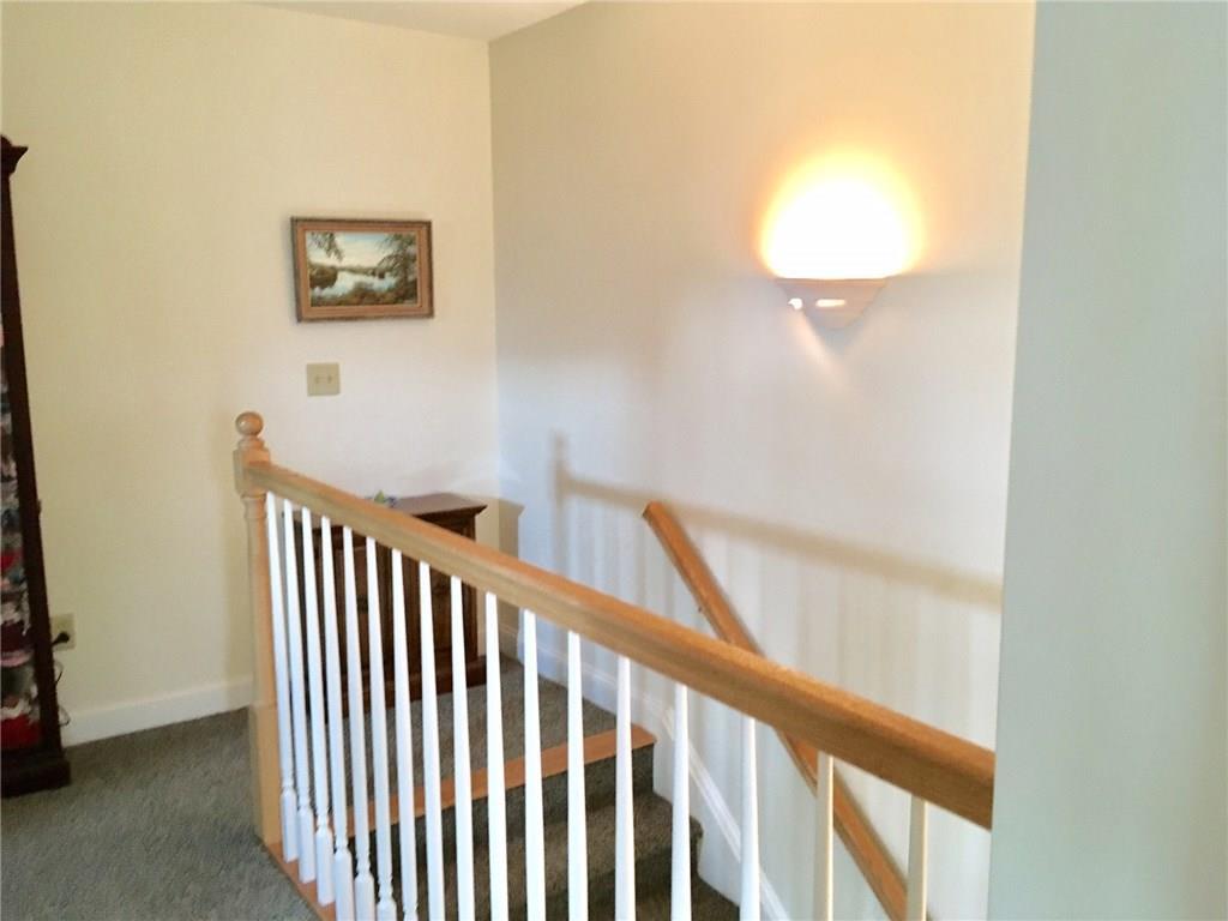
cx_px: 614
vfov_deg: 48.2
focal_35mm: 29
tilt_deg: -8.6
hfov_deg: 61.7
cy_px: 460
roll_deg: -0.6
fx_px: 1029
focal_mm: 4.15
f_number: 2.2
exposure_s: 1/30
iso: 125
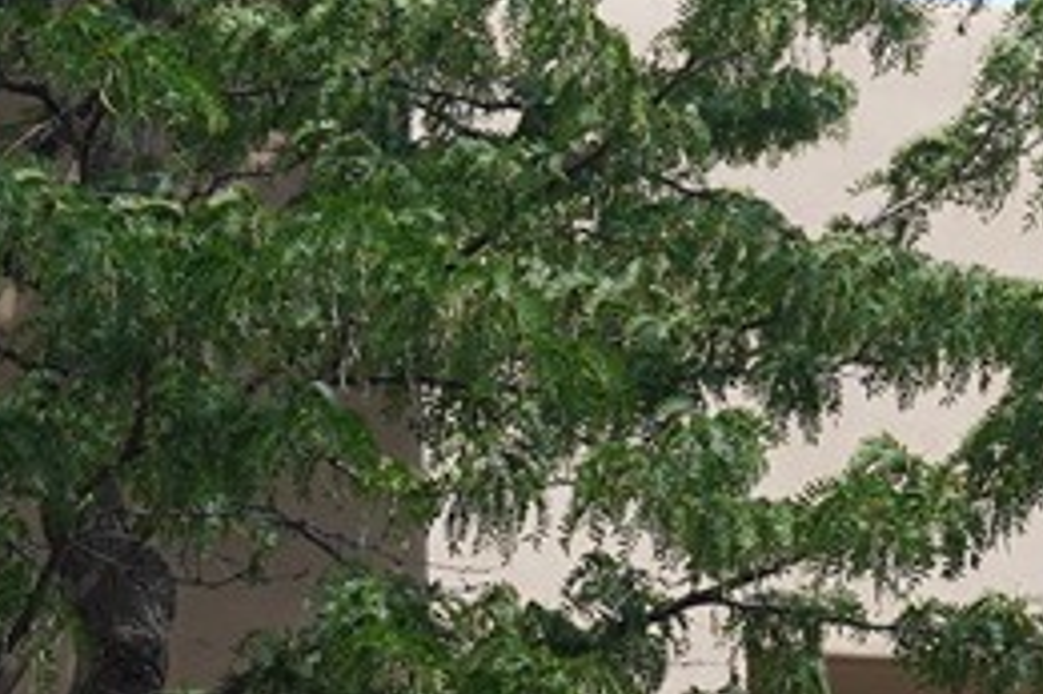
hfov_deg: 8.1
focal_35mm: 254
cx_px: 421
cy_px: 1962
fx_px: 7354
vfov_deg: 5.2
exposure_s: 1/100
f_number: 7.1
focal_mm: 33
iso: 100
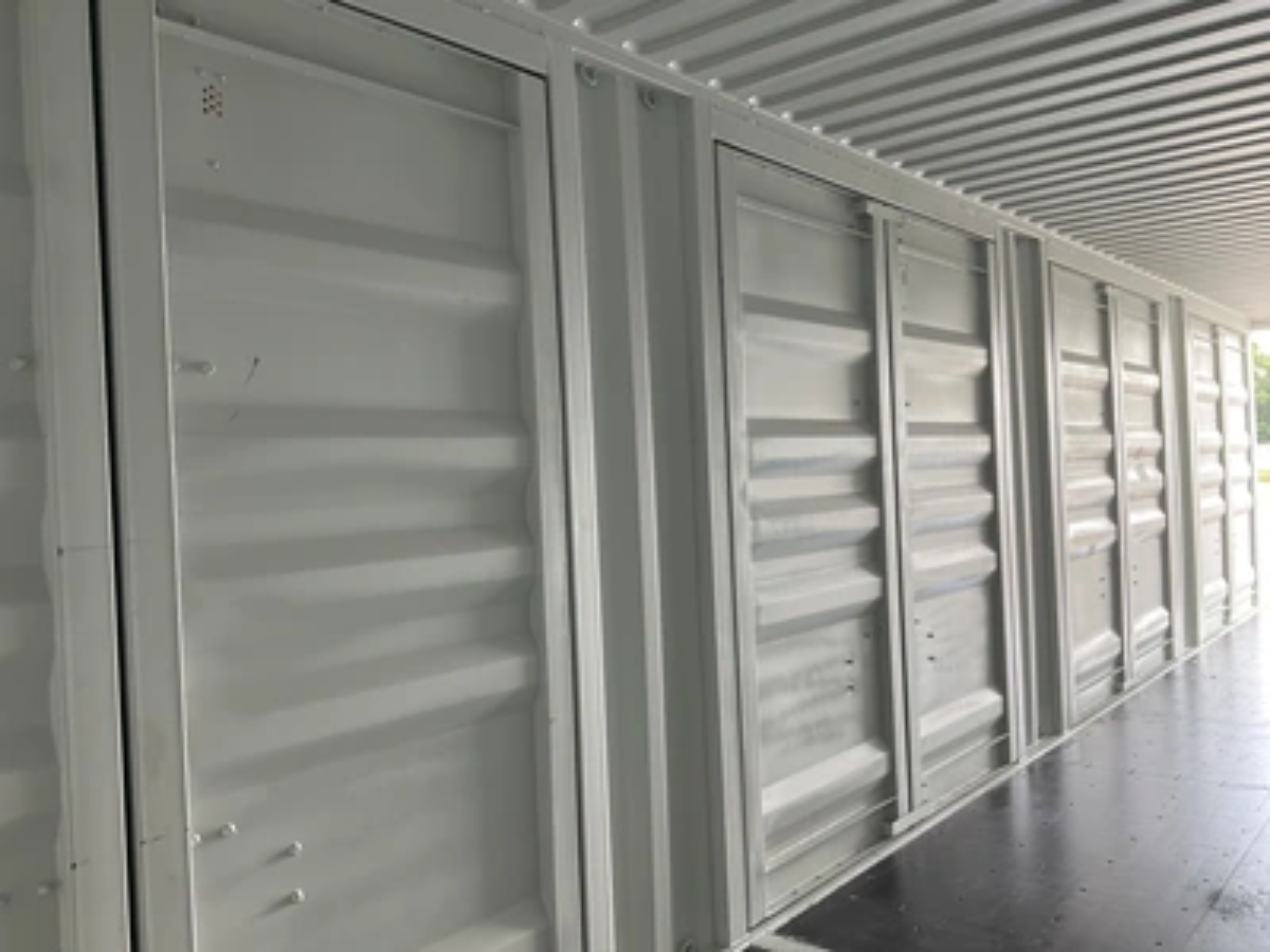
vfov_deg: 48.2
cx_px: 635
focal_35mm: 29
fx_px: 1064
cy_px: 476
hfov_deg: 61.7
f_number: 1.8
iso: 64
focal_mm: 3
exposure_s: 1/69
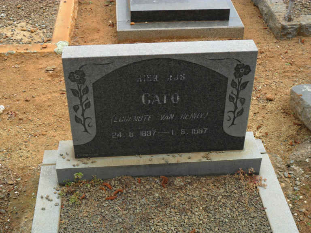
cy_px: 116
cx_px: 156
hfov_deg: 36.8
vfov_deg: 28.0
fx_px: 467
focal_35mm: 52
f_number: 5
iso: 100
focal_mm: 9.3
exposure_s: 1/125
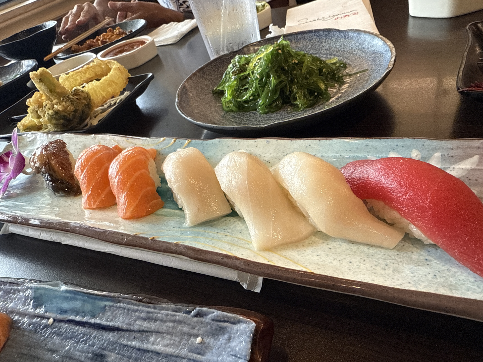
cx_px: 240
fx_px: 363
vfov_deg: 53.1
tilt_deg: -36.3
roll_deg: +19.1
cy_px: 181
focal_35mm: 26
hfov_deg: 67.3
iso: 320
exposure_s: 1/120
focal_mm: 2.22
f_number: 2.2
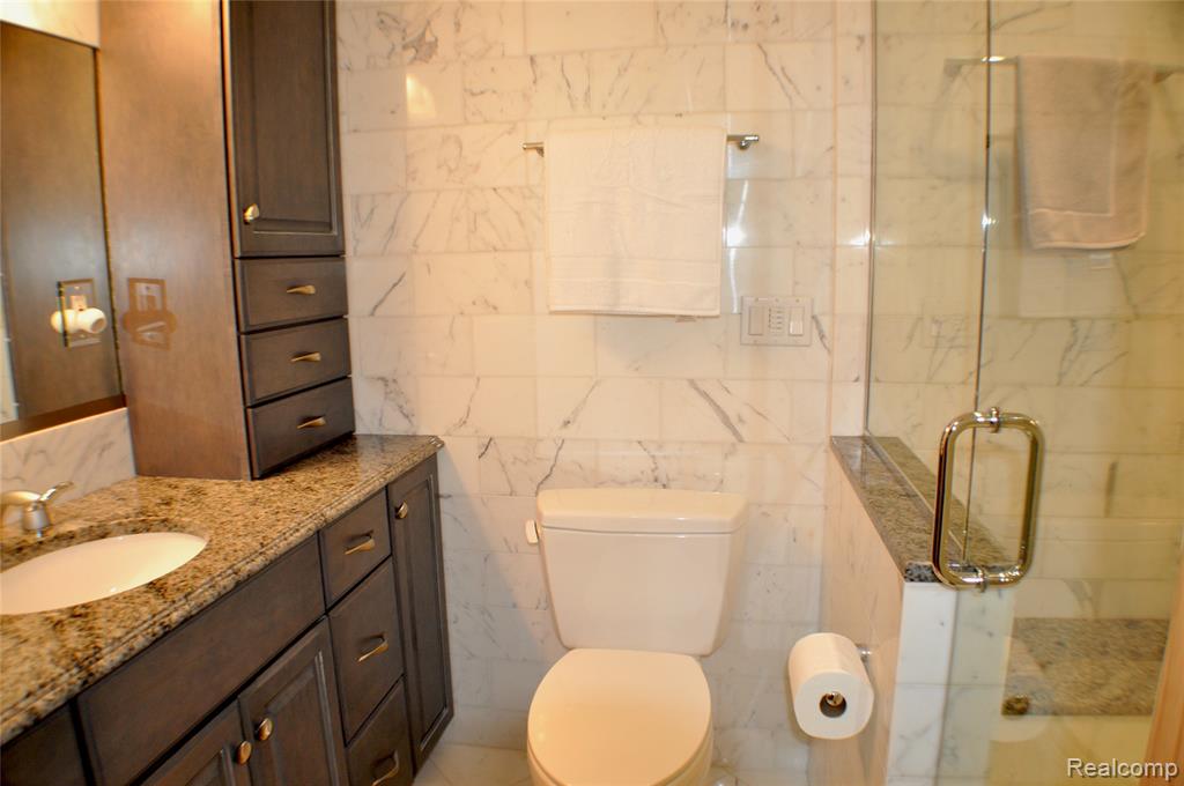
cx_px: 592
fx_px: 985
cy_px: 393
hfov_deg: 62.0
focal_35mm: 30
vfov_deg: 43.5
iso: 560
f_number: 3.8
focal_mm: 20
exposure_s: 1/60
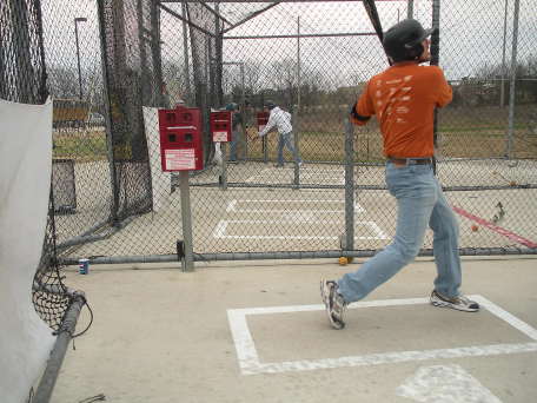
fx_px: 558
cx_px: 268
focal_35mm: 36
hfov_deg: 51.4
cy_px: 202
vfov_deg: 39.7
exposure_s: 1/156
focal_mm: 6.3
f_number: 3.5
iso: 88
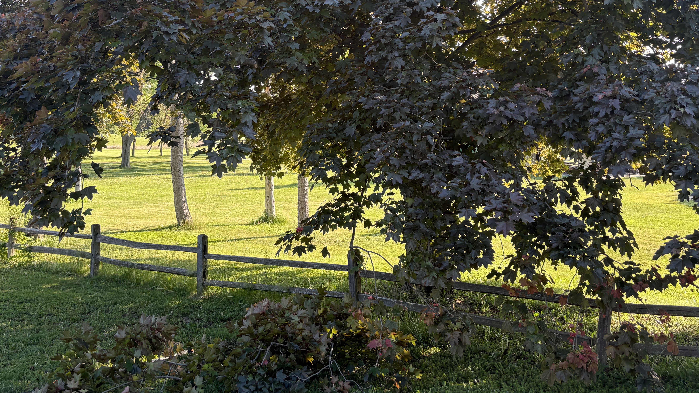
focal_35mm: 38
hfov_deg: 52.8
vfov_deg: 29.9
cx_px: 336
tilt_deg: +7.0
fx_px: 704
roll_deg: -1.1
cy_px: 44
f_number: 1.6
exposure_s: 1/172
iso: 40
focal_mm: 5.96
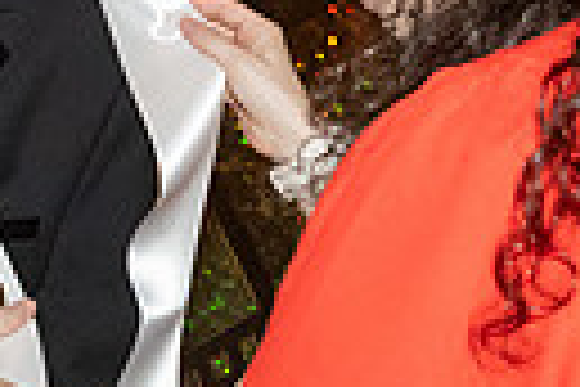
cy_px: 114
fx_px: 2900
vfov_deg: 7.6
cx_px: -567
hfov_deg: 10.5
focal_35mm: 180
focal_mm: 28
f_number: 5.6
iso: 6400
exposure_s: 1/125
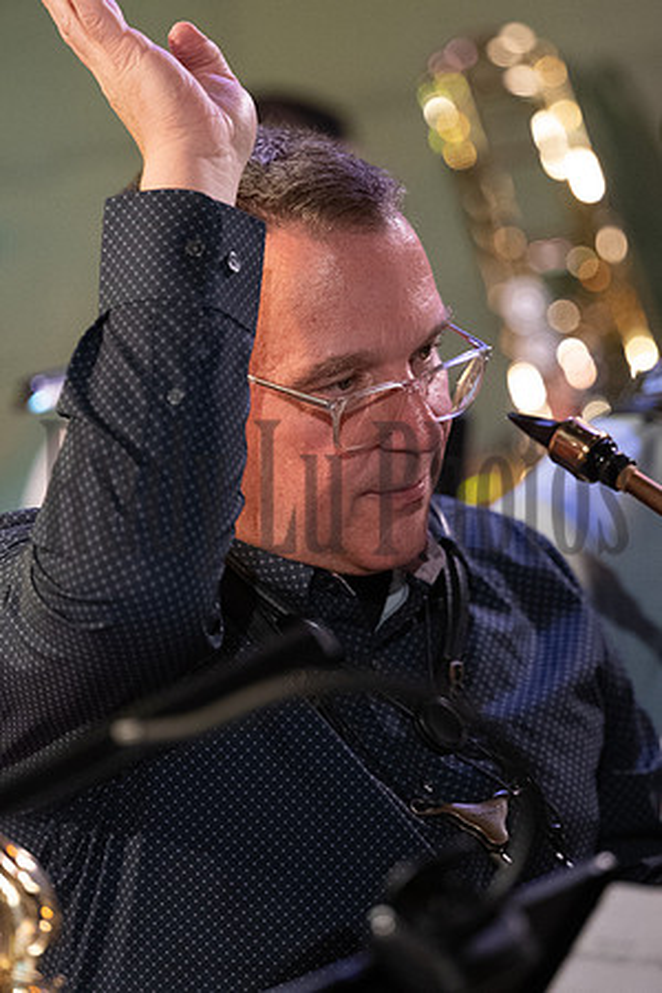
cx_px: 331
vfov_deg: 9.8
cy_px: 496
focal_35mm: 210
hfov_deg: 6.5
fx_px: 5792
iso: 5000
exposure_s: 1/200
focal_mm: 140
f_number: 2.8
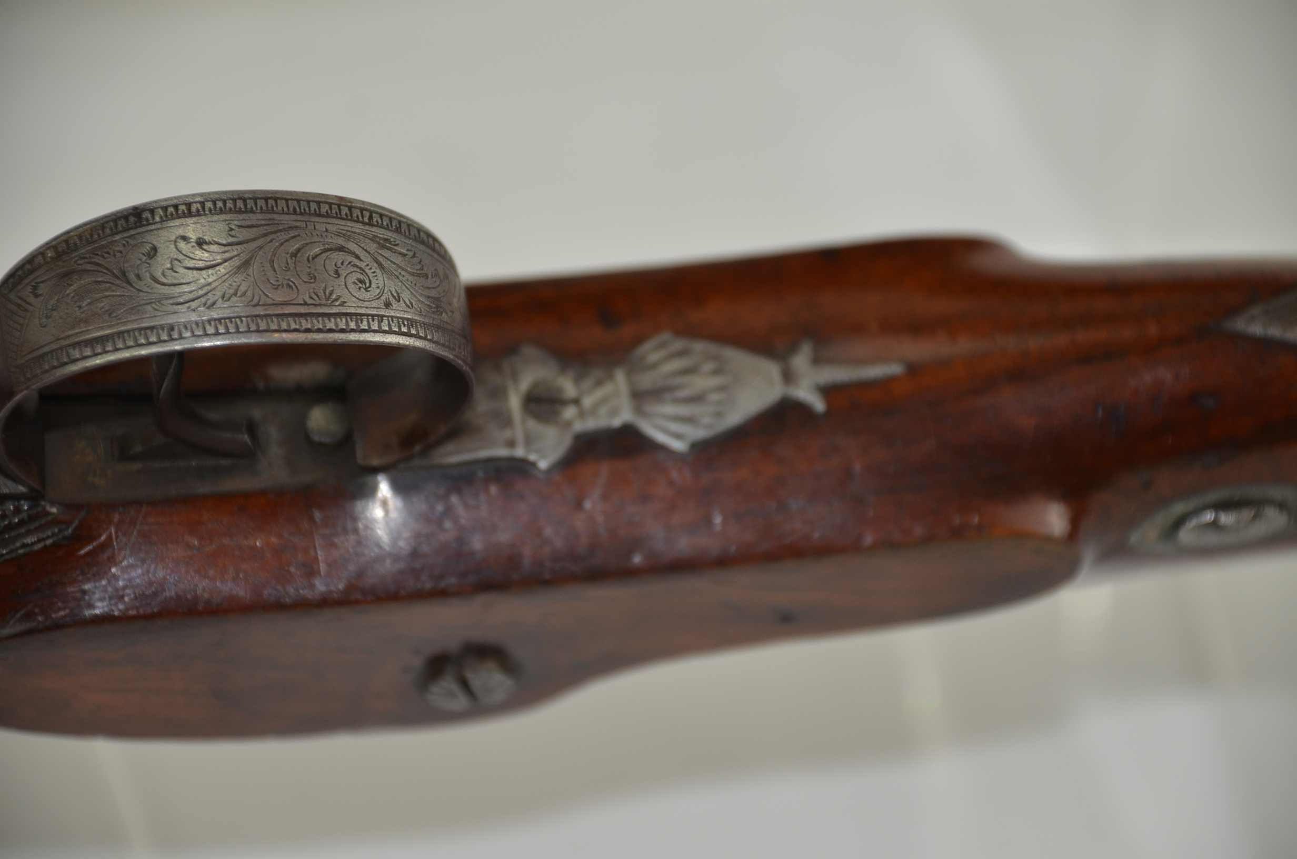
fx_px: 7281
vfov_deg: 6.8
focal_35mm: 202
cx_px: 648
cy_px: 430
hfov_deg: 10.2
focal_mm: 135
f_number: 5.6
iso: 320
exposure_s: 1/125
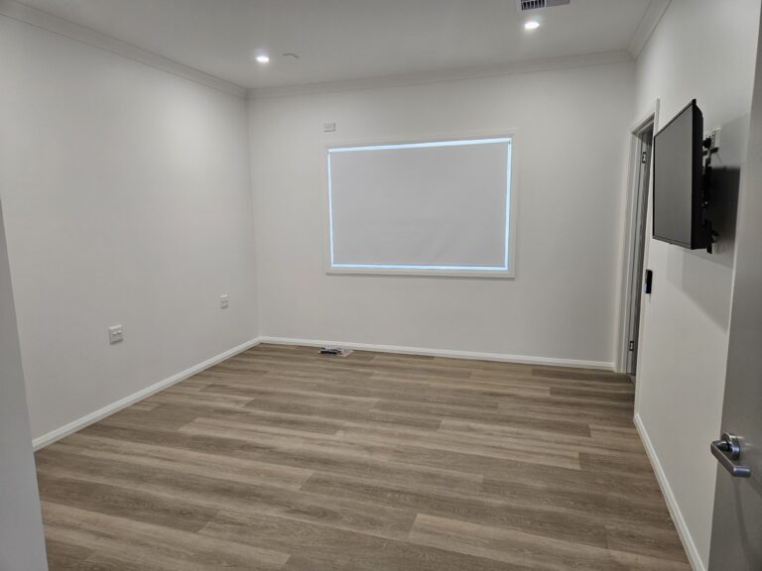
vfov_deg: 58.9
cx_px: 381
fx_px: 506
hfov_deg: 73.9
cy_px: 286
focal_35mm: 23
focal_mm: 5.4
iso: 160
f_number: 1.8
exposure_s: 1/100
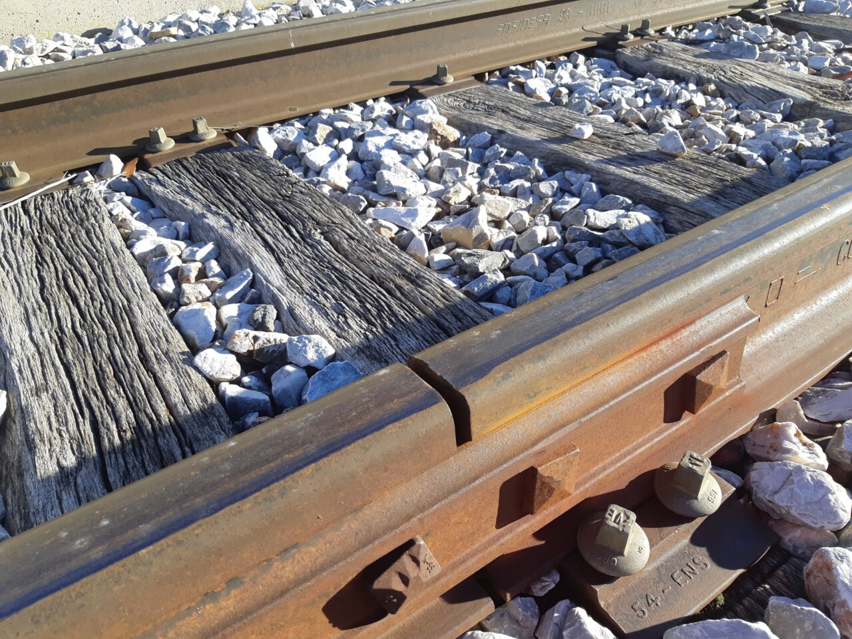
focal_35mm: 26
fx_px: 640
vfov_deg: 53.1
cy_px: 320
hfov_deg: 67.3
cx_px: 426
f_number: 1.7
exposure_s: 1/586
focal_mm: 3.93
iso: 40
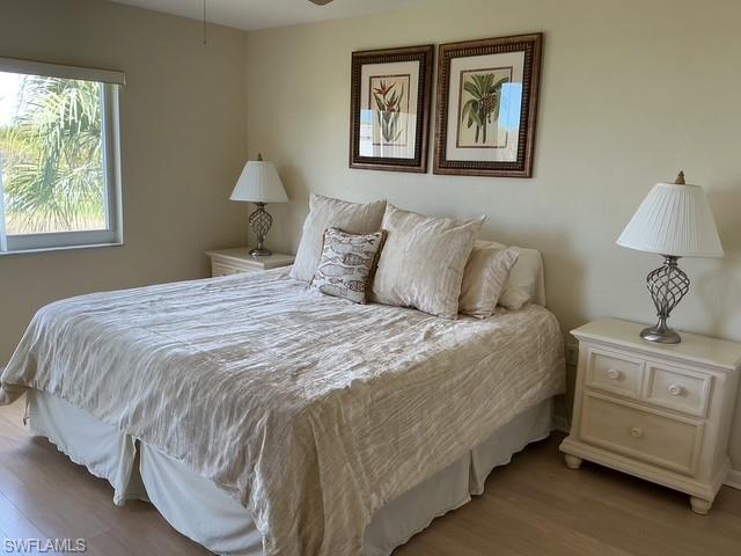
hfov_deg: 61.7
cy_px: 278
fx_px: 621
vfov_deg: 48.2
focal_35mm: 29
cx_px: 370
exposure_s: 1/60
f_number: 1.8
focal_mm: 3
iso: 40
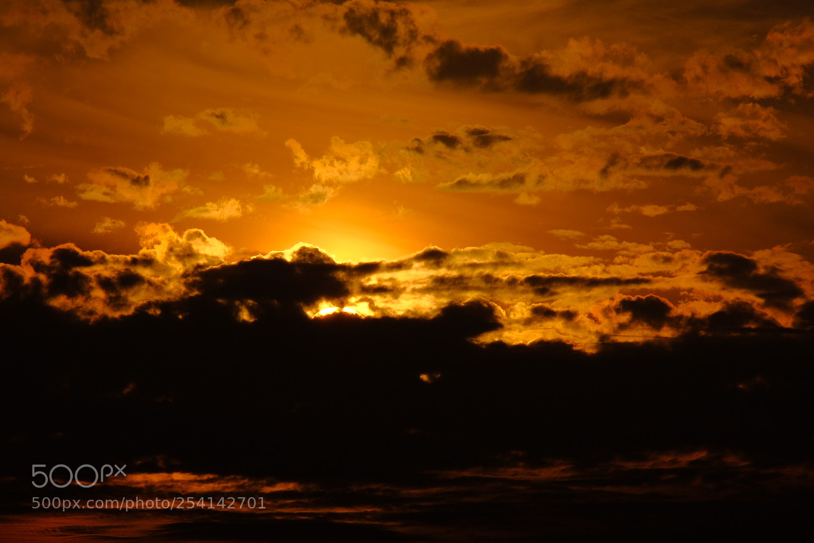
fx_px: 7801
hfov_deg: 6.0
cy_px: 272
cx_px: 407
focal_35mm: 345
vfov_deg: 4.0
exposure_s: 1/1300
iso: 200
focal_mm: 230
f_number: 18
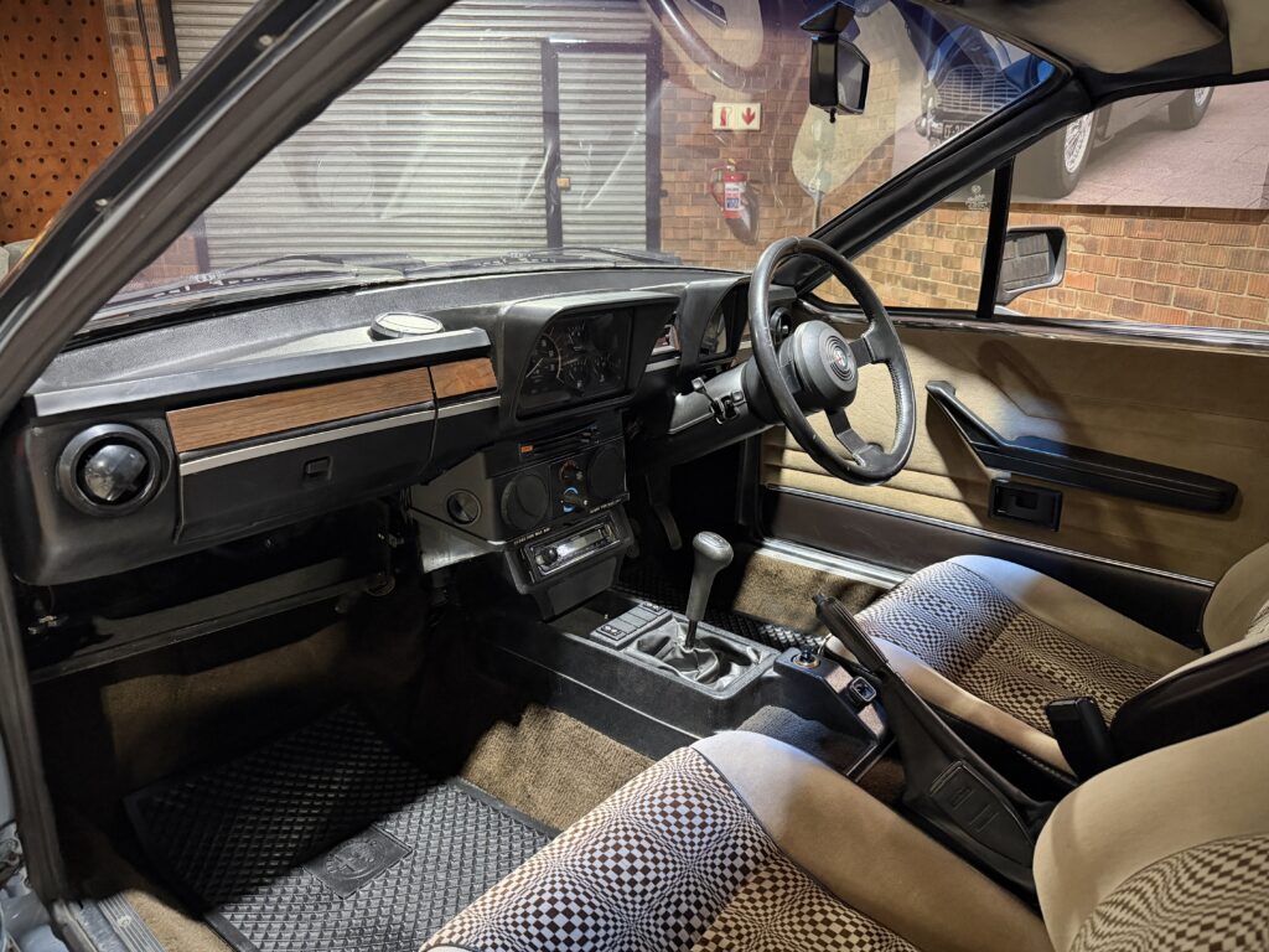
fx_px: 880
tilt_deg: -18.2
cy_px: 476
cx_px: 634
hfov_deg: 71.6
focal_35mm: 24
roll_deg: -0.1
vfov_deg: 56.8
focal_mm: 6.76
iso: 800
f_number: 1.78
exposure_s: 1/33
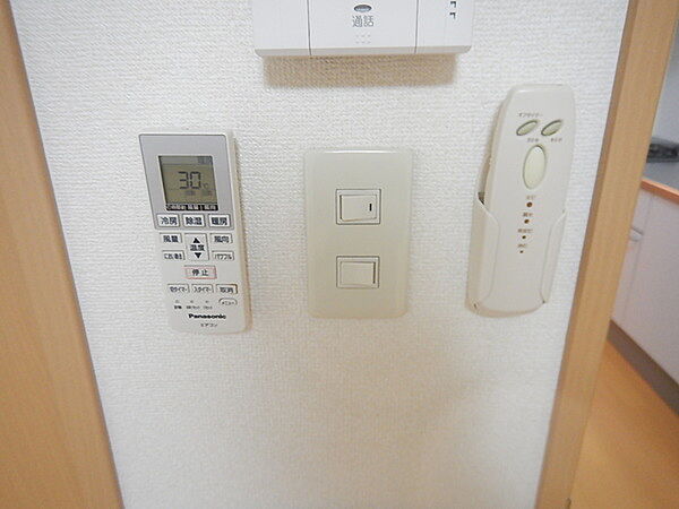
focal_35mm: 24
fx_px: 471
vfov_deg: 56.8
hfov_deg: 71.6
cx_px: 340
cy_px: 254
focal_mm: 4.3
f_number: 2.8
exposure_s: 1/40
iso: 400
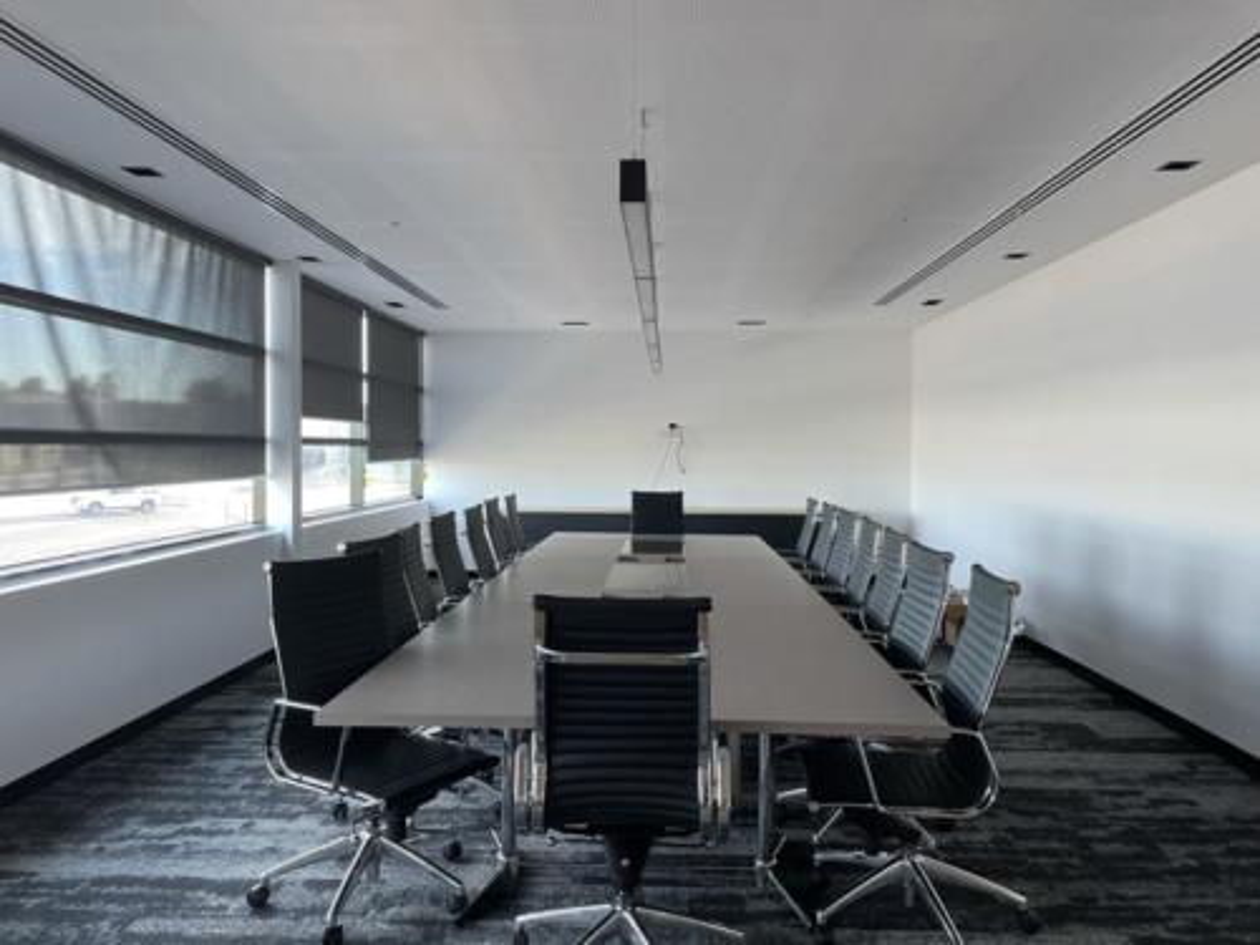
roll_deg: +0.5
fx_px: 946
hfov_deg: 67.3
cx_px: 630
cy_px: 472
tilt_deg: -1.0
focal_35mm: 26
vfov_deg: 53.1
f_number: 1.6
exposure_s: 1/50
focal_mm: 4.2
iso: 125
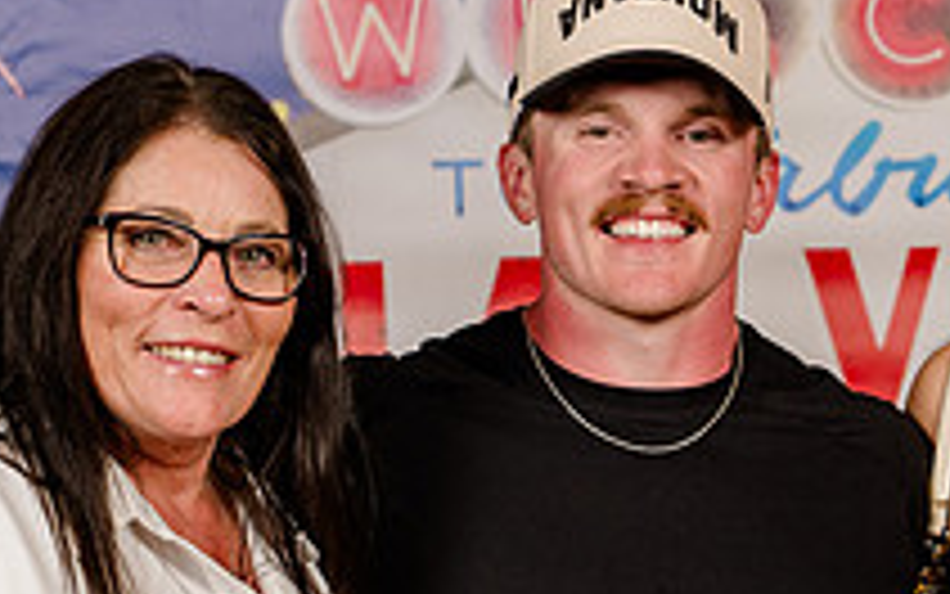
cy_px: 610
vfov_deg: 6.7
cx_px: 833
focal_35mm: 196
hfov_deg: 10.6
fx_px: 5076
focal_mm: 70
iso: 250
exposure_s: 1/125
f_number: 4
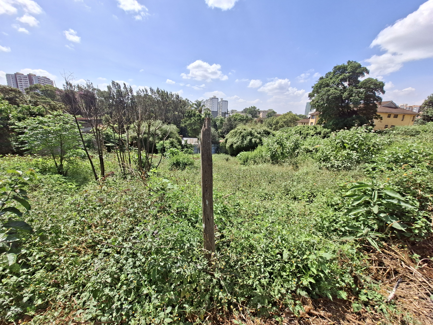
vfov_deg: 89.9
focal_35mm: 13
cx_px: 216
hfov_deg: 106.2
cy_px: 162
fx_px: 163
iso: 40
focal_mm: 1.74
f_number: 2.2
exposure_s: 1/1653
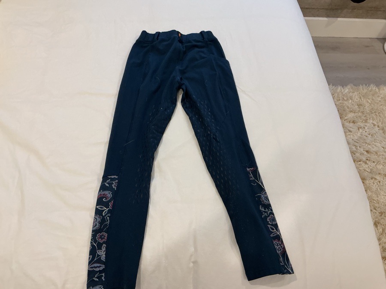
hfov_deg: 61.7
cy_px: 144
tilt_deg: -57.4
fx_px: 323
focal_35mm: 29
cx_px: 193
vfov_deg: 48.2
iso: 80
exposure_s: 1/60
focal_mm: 3
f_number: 1.8
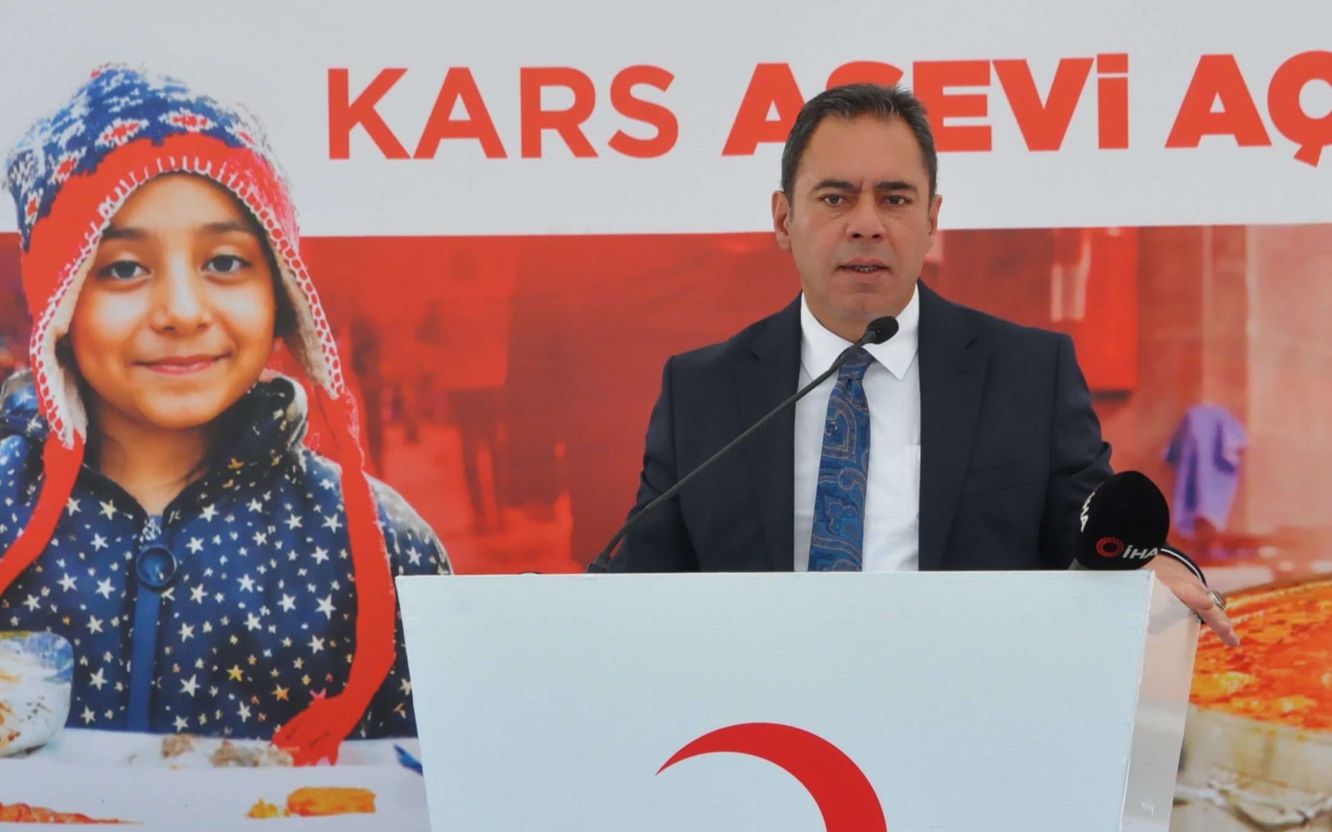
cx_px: 880
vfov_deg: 6.1
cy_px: 242
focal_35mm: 217
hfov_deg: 9.7
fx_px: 7869
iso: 1600
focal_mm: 95
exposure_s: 1/1600
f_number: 10
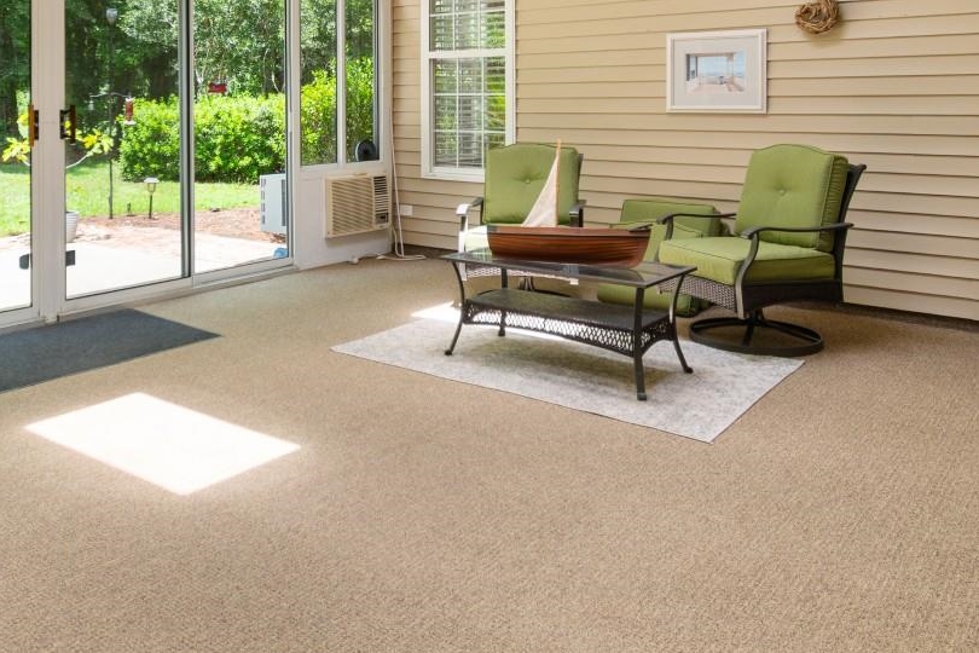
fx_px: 816
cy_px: 91
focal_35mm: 30
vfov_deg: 40.9
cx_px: 359
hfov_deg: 61.0
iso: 100
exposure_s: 1/20
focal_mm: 10
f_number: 4.5
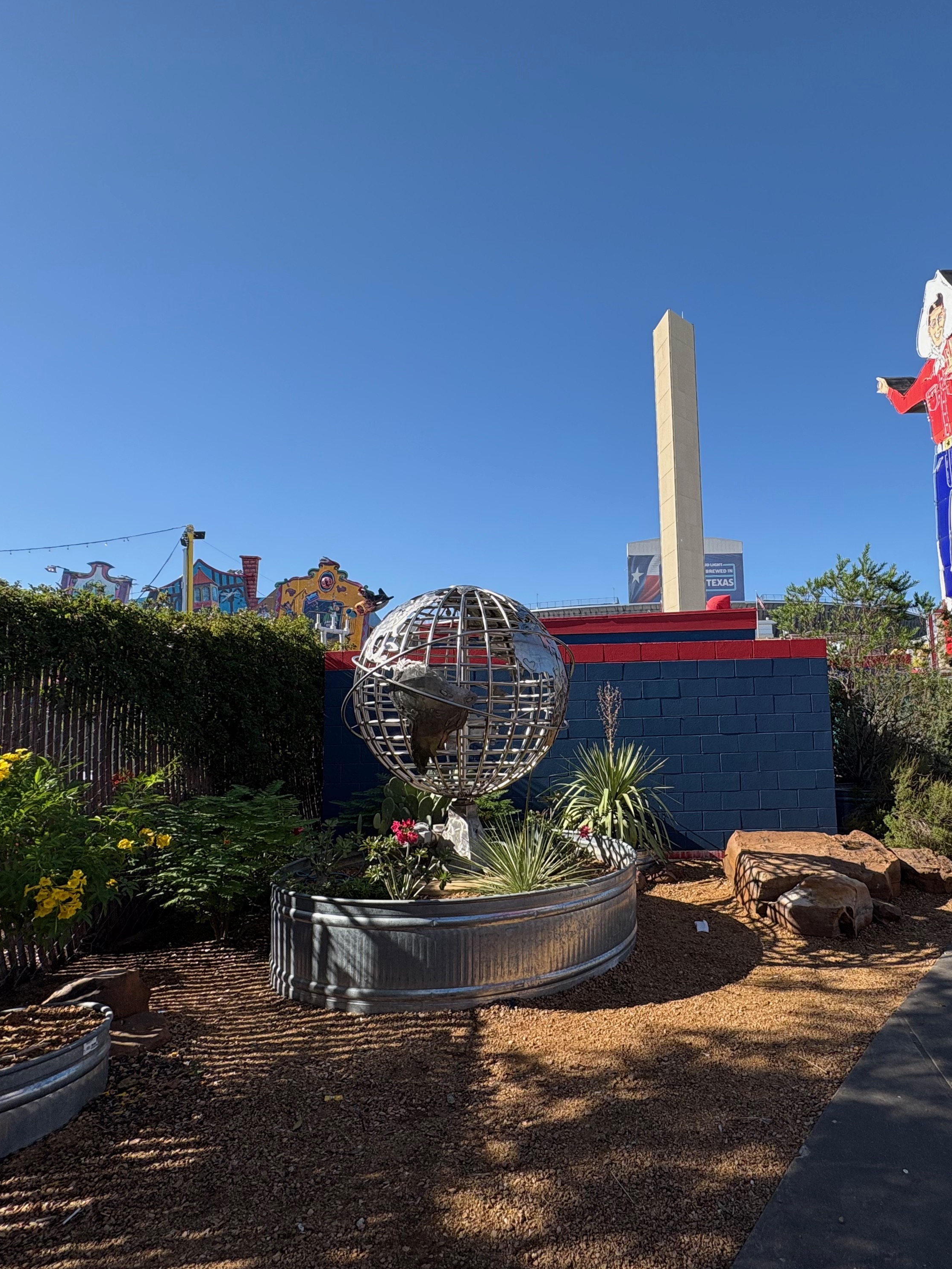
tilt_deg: +6.8
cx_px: 611
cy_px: 642
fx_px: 697
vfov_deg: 84.7
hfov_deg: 67.3
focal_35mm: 19
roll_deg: +1.7
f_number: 2.2
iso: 50
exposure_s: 1/1256
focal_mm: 2.22
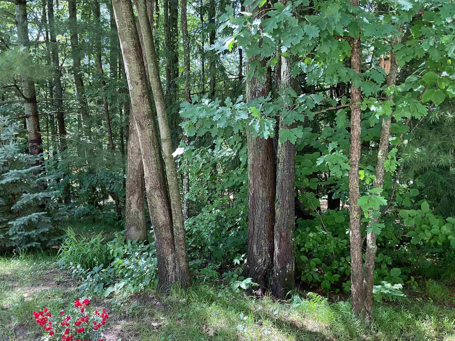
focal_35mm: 35
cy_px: 195
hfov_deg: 52.5
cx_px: 197
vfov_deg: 40.6
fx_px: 460
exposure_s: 1/120
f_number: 1.8
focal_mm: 3
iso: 64
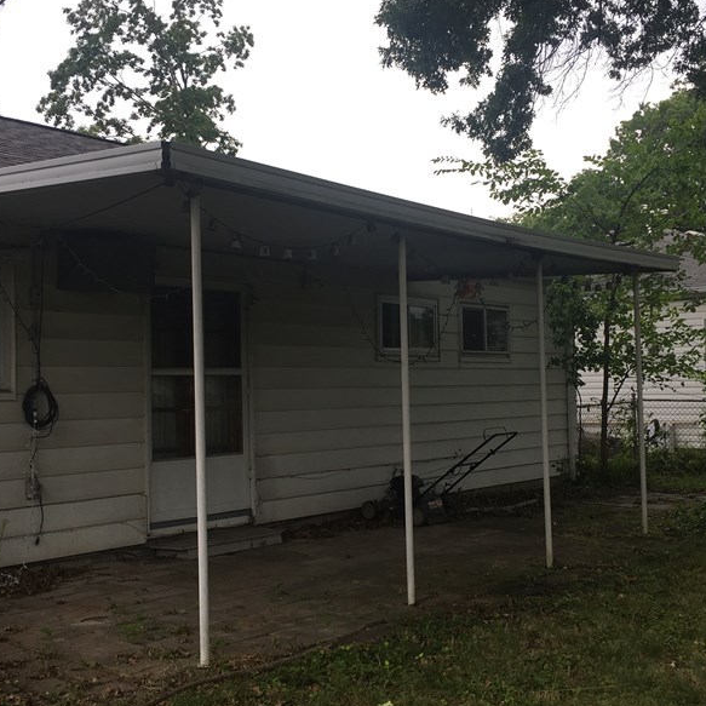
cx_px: 350
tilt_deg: +1.1
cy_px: 362
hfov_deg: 37.6
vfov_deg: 37.5
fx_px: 1038
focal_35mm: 45
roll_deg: -0.1
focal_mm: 4.15
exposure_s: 1/279
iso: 25
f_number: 2.2
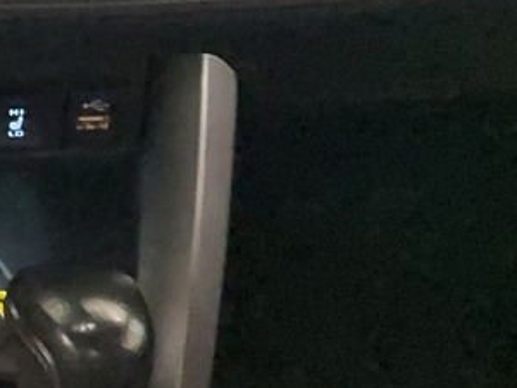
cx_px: -696
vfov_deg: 12.1
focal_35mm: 120
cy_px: -78
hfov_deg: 12.9
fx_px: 1792
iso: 800
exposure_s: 1/25
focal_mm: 5.23
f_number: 1.8
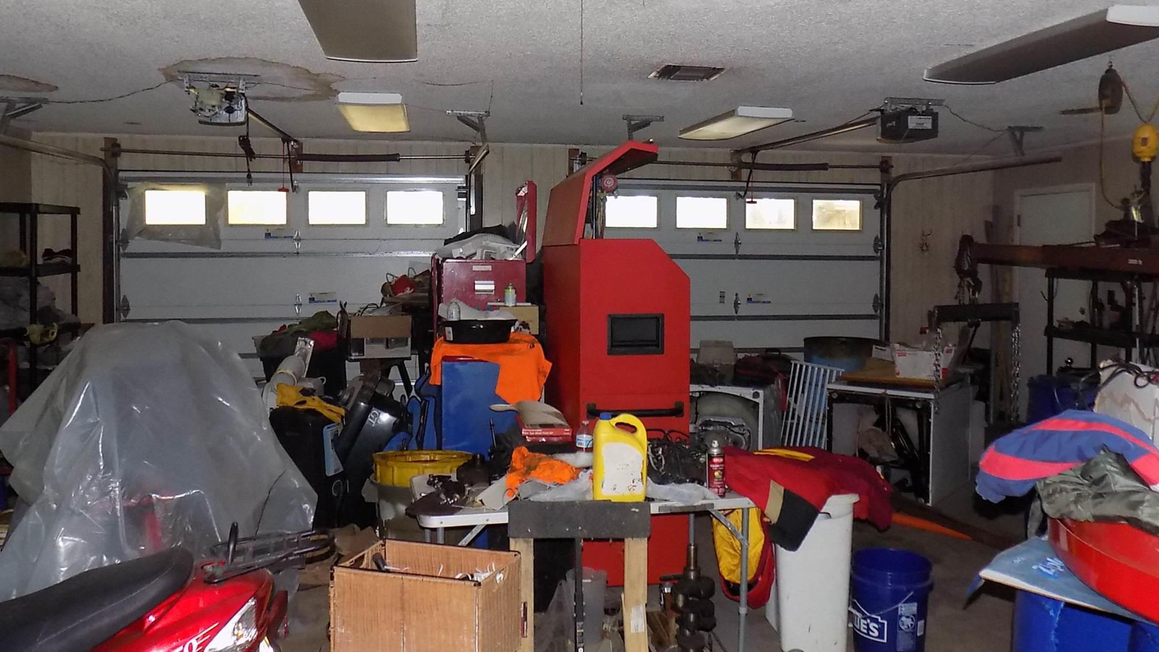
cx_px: 589
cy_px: 275
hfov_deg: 64.3
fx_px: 922
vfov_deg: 38.9
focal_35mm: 30
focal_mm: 4.8
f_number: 3.2
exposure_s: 1/30
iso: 360
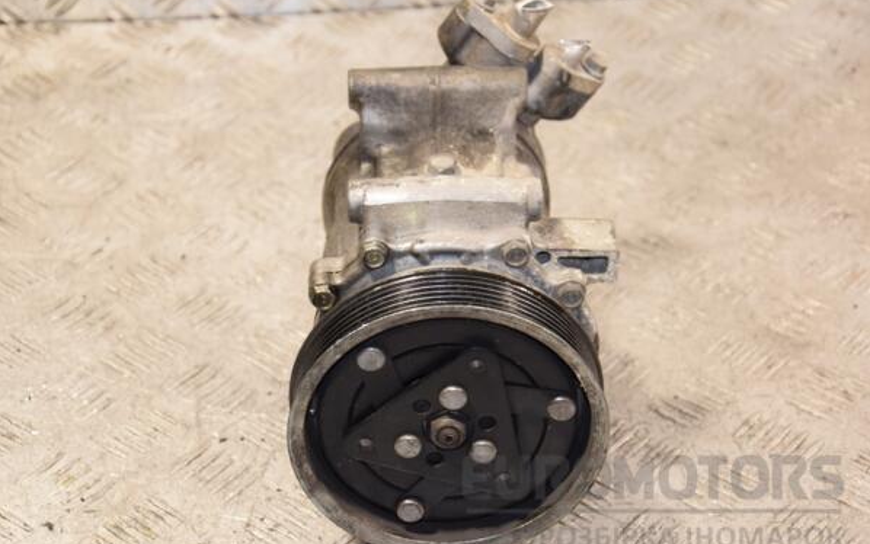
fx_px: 2111
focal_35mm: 89
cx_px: 435
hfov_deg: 23.3
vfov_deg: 14.7
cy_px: 284
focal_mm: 58
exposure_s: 1/100
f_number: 5
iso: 800
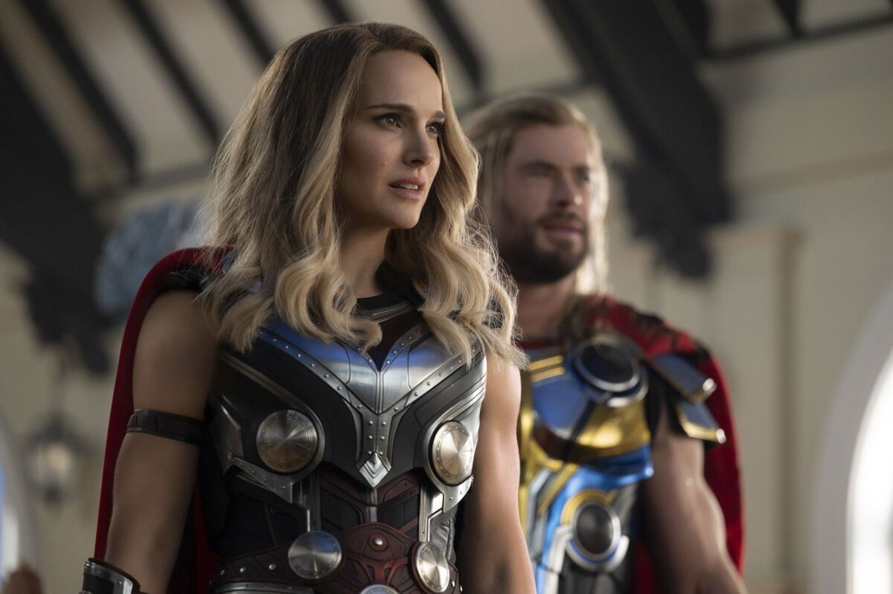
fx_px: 2850
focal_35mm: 115
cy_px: 297
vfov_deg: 11.9
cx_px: 446
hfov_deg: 17.8
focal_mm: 115
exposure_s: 1/160
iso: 3200
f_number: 2.8
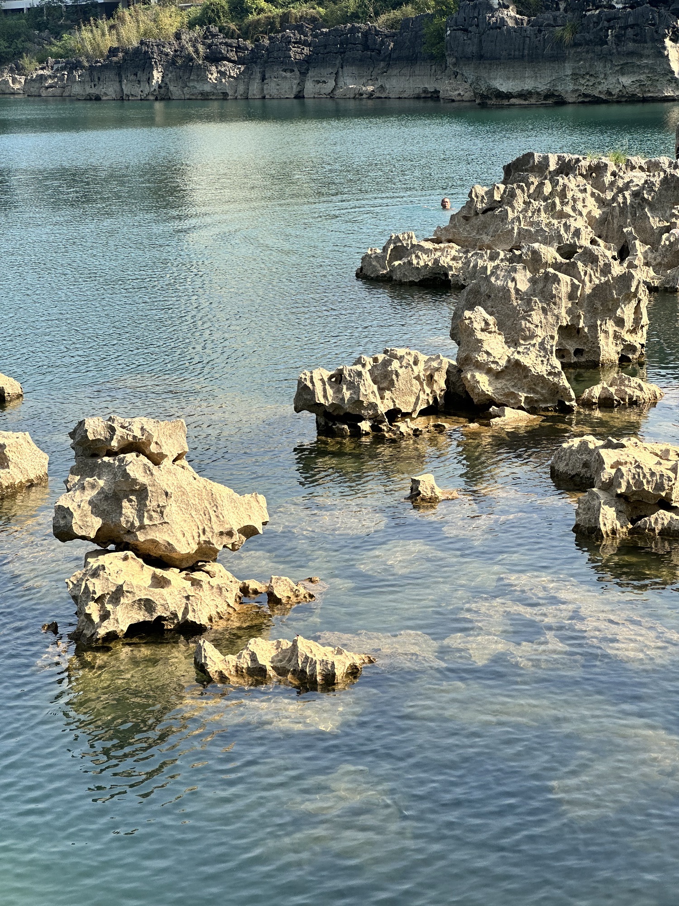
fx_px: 2014
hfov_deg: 19.1
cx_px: 340
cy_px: 453
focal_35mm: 77
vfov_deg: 25.3
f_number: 2.8
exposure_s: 1/388
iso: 32
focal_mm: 9
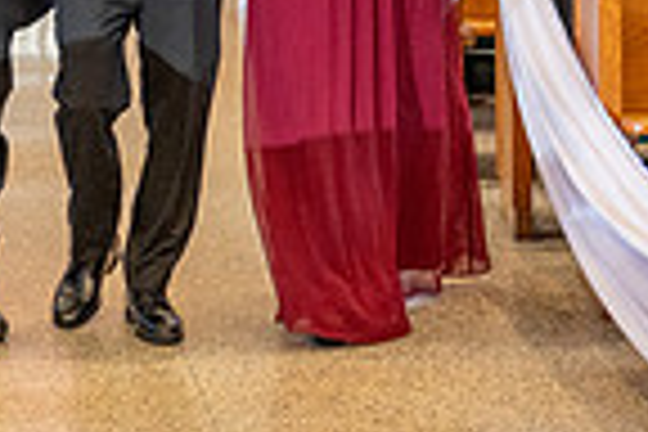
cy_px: -121
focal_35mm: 163
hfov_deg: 12.5
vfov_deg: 8.3
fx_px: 2934
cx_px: 21
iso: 1000
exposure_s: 1/200
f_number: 2.8
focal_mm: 33
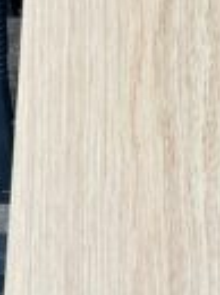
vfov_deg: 16.6
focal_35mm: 119
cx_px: 129
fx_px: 1012
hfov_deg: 12.4
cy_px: 124
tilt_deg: -64.2
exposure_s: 1/100
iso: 25
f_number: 1.8
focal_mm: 3
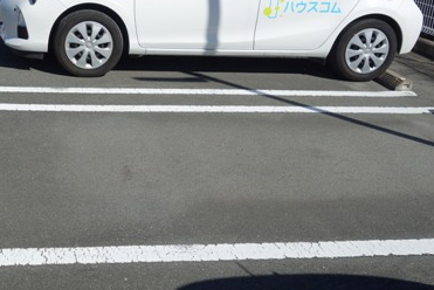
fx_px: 603
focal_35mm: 50
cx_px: 108
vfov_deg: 27.0
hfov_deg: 38.5
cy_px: 161
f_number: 5.6
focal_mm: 10.91
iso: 125
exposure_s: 1/800
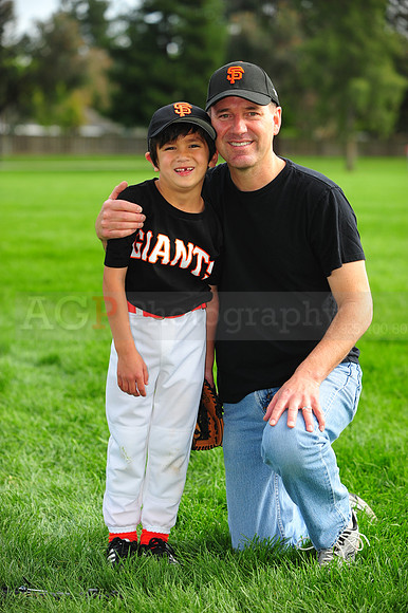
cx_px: 204
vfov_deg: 12.5
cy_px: 306
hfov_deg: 8.3
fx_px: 2808
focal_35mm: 165
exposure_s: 1/1250
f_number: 4
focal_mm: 165
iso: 400
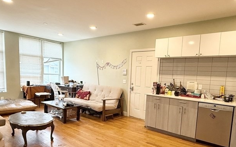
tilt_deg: -5.6
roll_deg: -2.1
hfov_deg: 72.3
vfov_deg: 48.8
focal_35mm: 25
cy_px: 92
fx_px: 161
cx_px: 132
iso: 400
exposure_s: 1/120
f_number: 2.2
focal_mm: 2.22
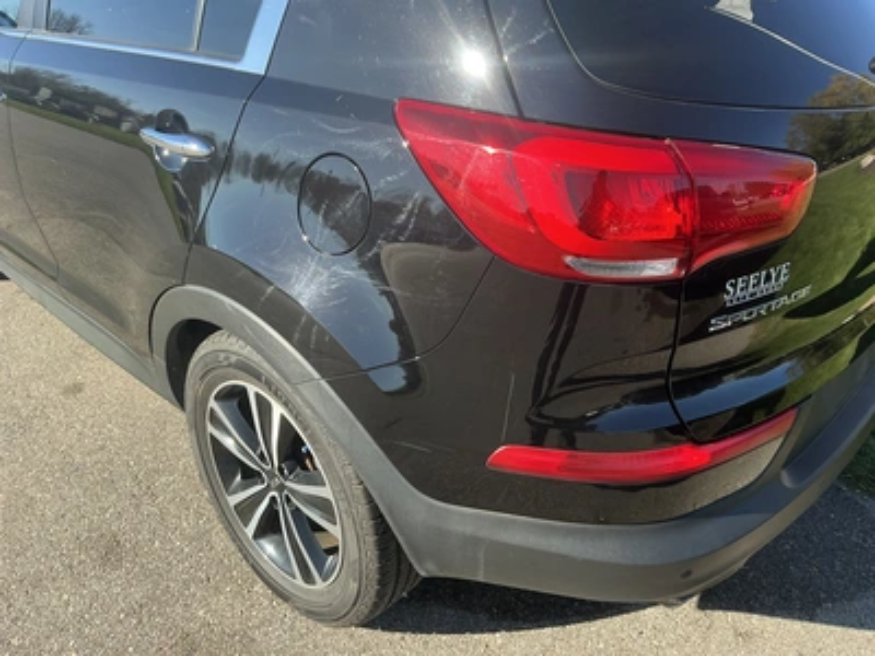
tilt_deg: -28.4
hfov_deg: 63.4
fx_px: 708
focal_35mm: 28
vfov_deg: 49.7
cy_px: 328
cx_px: 438
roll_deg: +0.2
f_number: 1.8
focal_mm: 3
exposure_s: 1/562
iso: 25
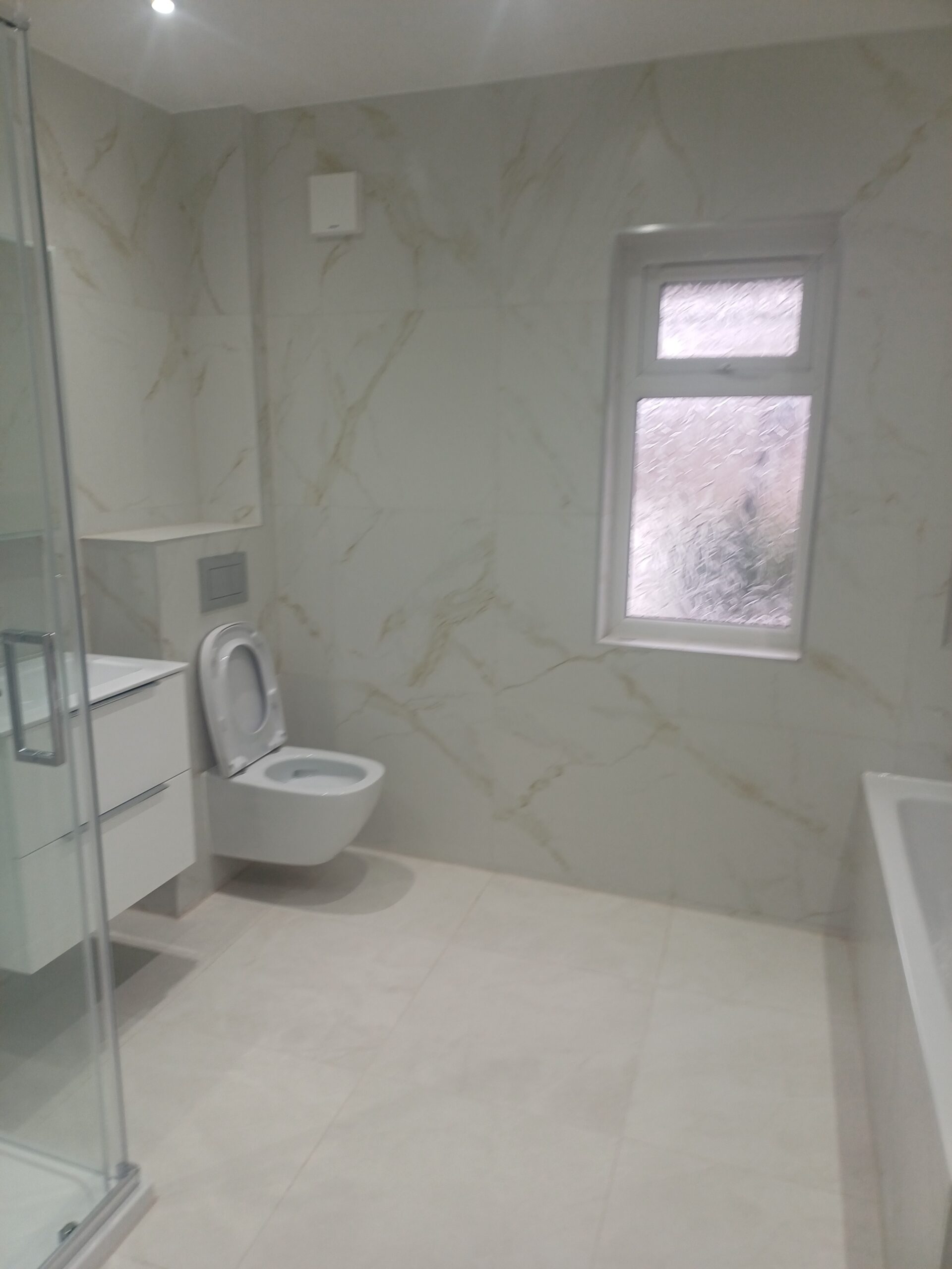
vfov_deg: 69.4
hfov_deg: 54.9
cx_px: 476
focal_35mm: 25
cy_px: 634
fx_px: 917
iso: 64
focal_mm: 4.65
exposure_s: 1/50
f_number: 1.8
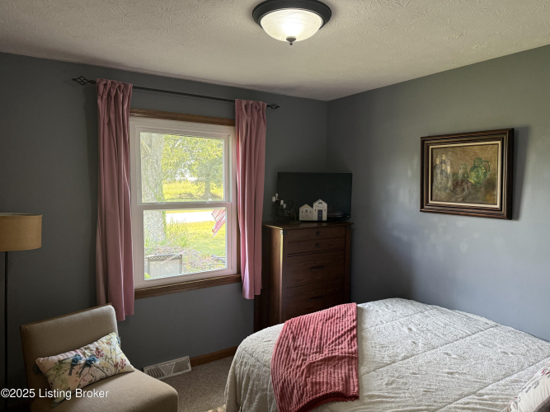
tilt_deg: -4.4
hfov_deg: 71.6
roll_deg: +0.0
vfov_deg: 56.8
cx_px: 275
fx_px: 381
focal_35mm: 24
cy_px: 206
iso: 250
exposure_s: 1/120
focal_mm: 6.76
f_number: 1.78
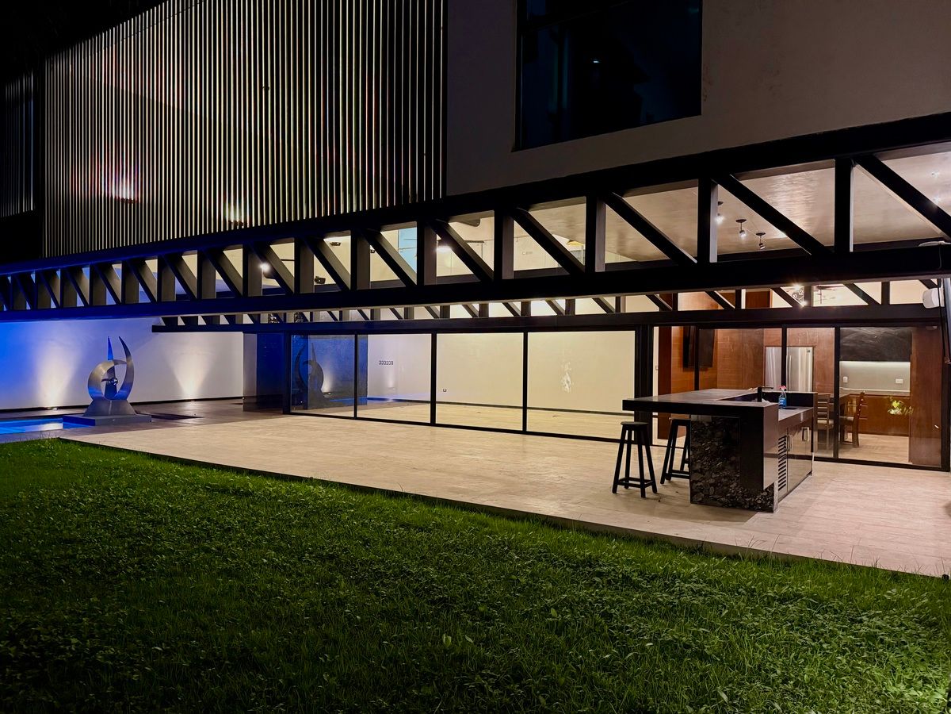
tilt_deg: +0.2
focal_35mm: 24
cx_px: 476
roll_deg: -0.5
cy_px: 357
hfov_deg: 71.6
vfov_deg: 56.8
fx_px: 659
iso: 640
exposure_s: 1/40
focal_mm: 6.76
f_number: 1.78
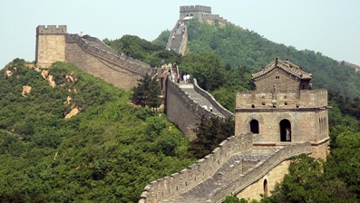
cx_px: 180
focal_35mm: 111
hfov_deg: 19.3
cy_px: 108
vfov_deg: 10.9
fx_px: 1060
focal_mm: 70
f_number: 14
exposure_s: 1/500
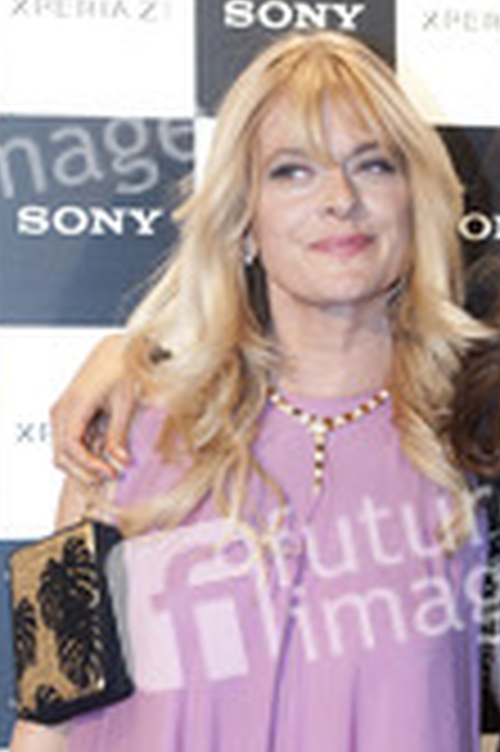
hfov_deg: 11.8
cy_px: 811
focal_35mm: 115
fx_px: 2401
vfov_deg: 17.3
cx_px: 471
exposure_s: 1/160
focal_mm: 48
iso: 1000
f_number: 3.5
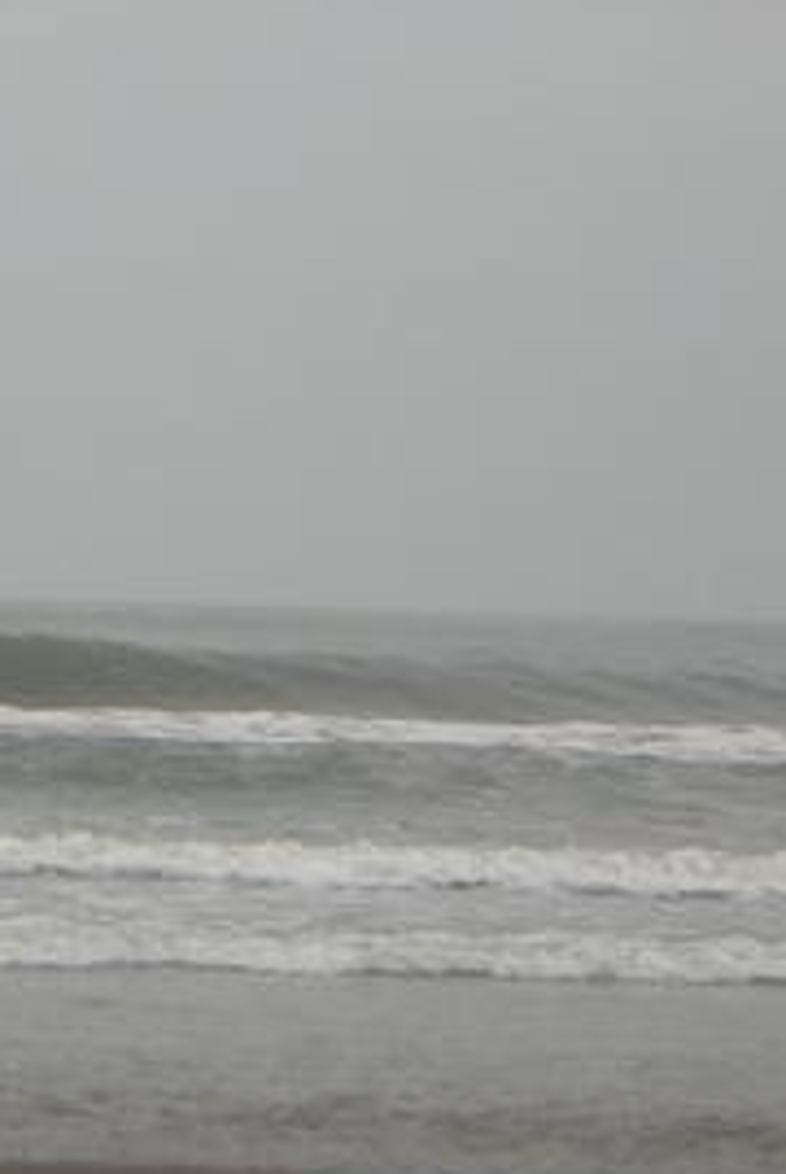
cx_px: -317
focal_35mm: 229
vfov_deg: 9.0
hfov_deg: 6.0
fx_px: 7480
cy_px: 598
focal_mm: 14.1
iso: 50
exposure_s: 1/741
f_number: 4.7
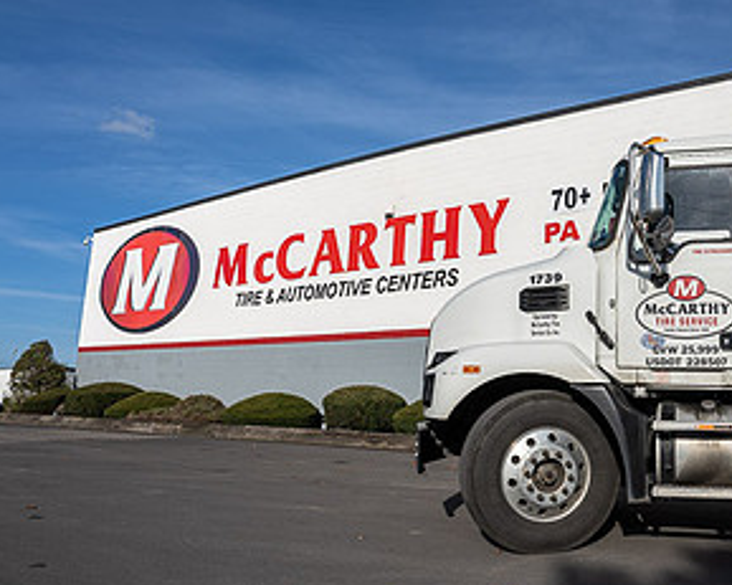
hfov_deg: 54.1
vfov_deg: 45.8
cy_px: 303
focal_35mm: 32
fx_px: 693
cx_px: 512
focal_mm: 17
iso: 125
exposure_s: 1/1000
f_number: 7.1
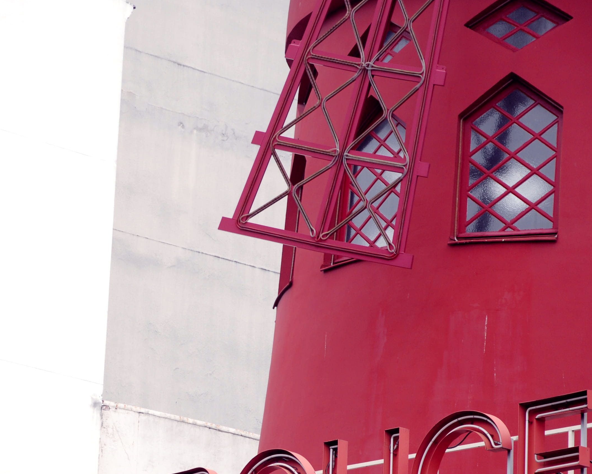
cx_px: 95
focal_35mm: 218
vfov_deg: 7.1
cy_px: 332
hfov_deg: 8.8
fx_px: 3818
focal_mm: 85
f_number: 5.6
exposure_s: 1/320
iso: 250
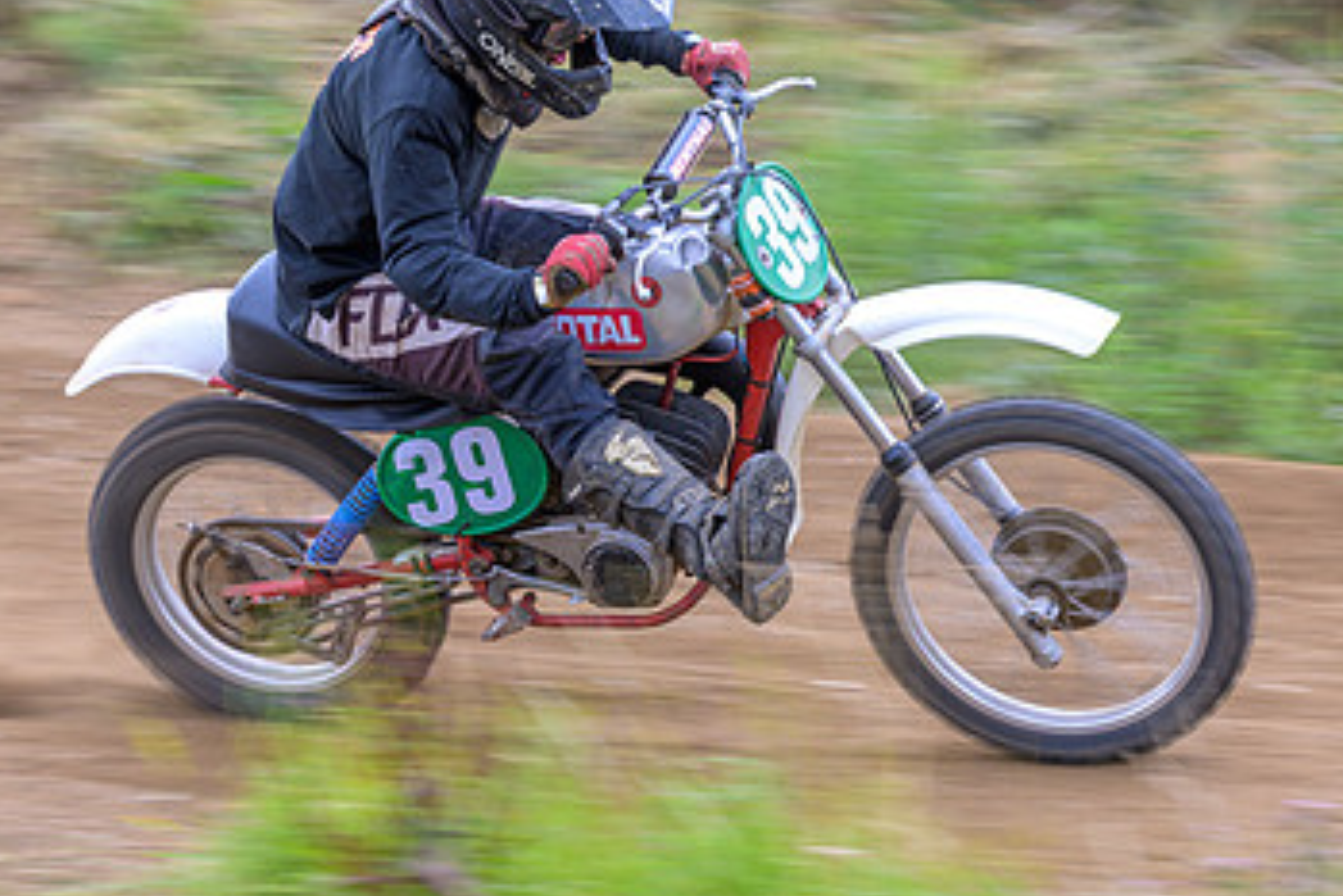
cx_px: 673
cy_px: 252
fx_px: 5337
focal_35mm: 143
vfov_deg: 9.6
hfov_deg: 14.3
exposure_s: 1/100
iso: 64
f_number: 5
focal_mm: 86
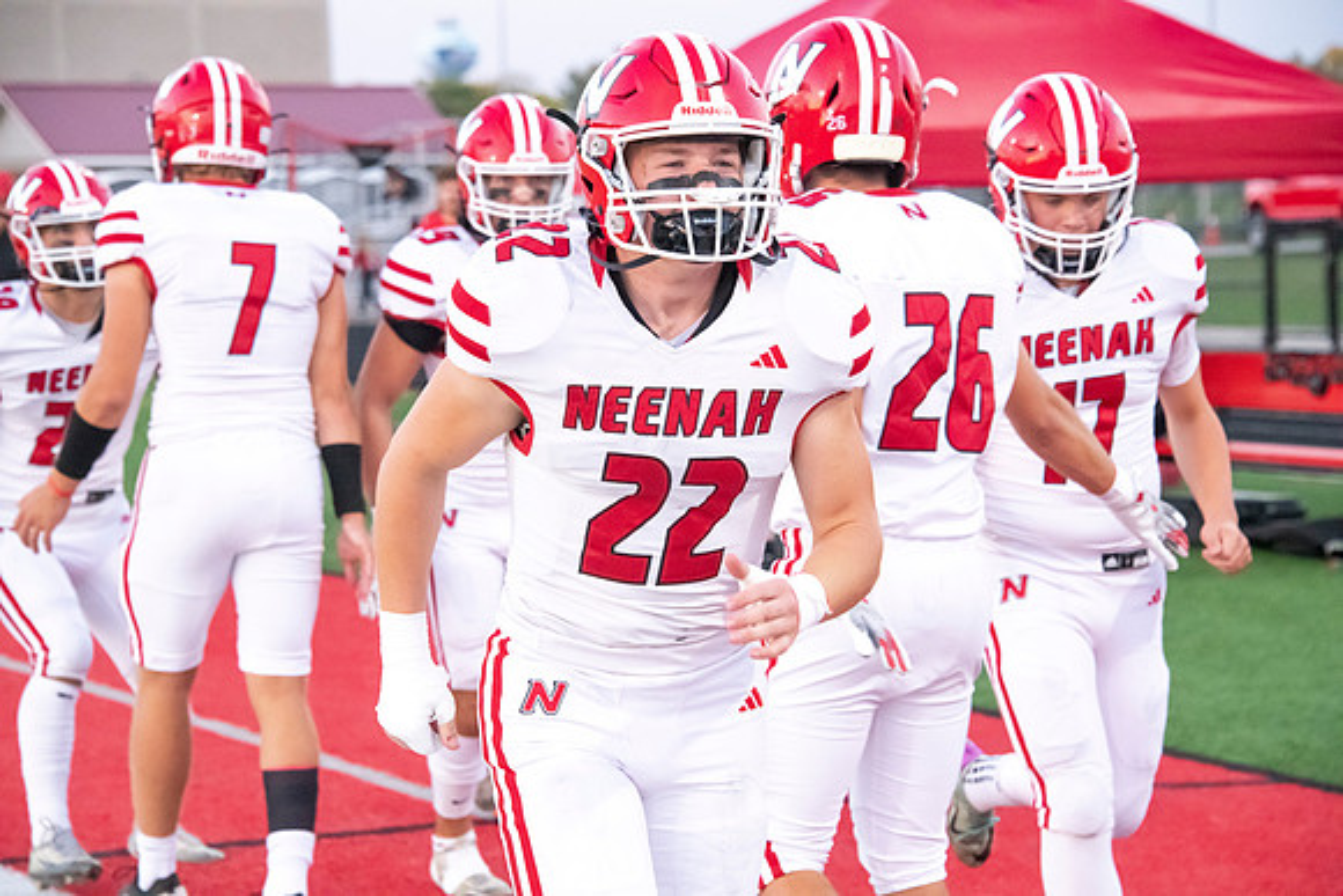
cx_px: 672
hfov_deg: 14.2
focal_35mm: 145
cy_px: 448
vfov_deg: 9.5
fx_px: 5410
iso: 10000
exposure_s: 1/640
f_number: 7.1
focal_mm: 145
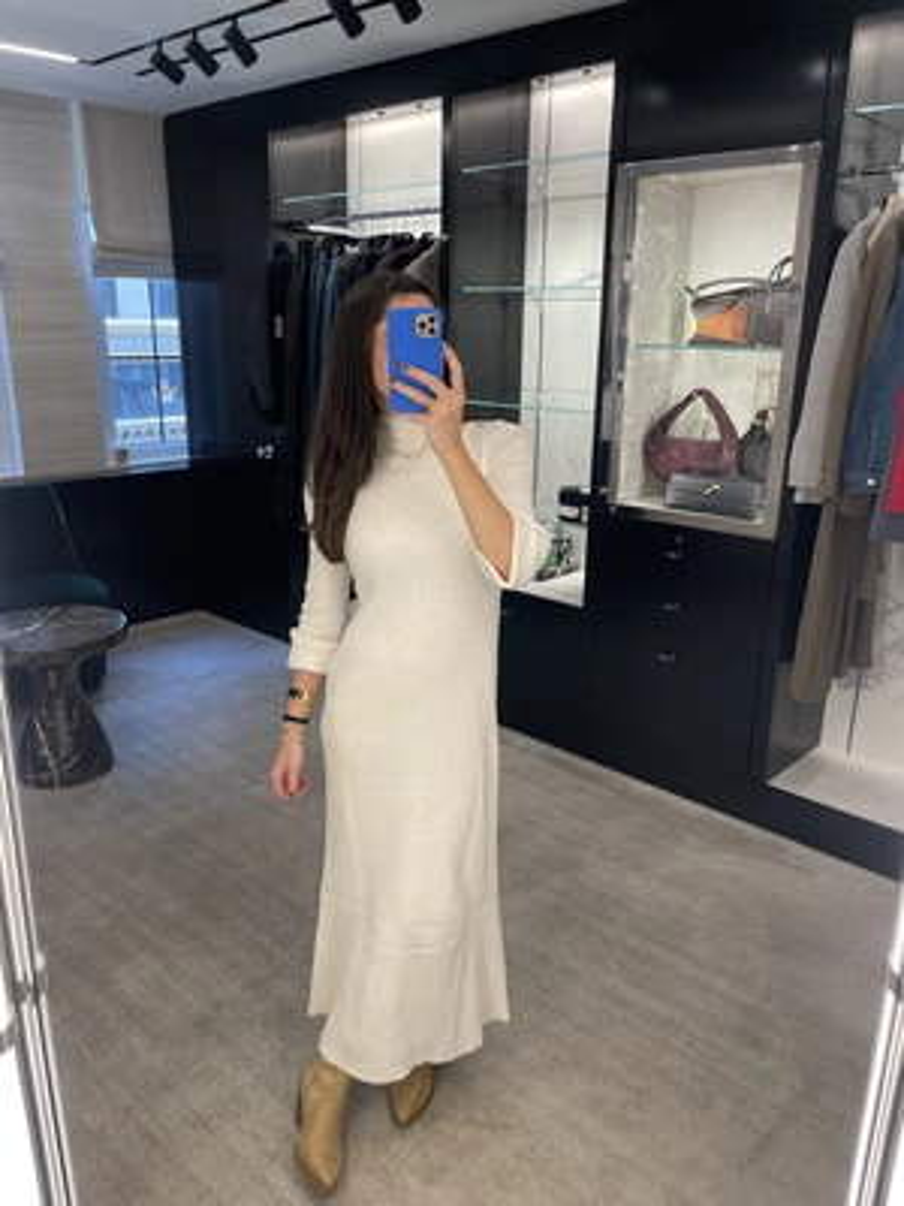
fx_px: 905
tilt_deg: -16.3
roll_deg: -0.4
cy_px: 603
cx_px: 452
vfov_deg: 67.3
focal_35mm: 26
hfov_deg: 53.1
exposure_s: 1/120
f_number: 1.6
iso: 64
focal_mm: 4.2
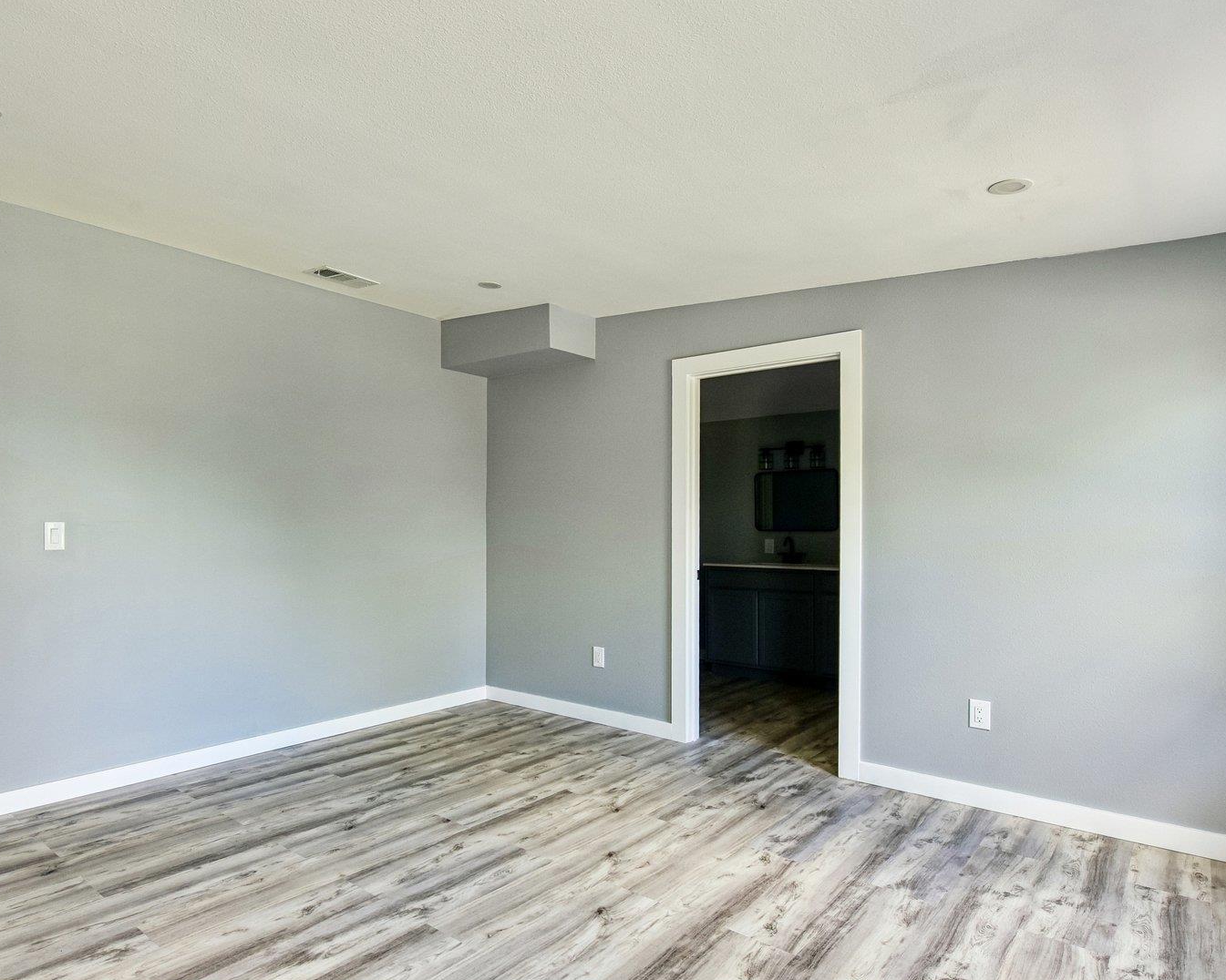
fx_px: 726
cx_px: 496
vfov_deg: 67.9
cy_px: 546
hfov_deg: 79.5
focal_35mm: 20
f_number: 8
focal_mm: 14
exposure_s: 1/15
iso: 400
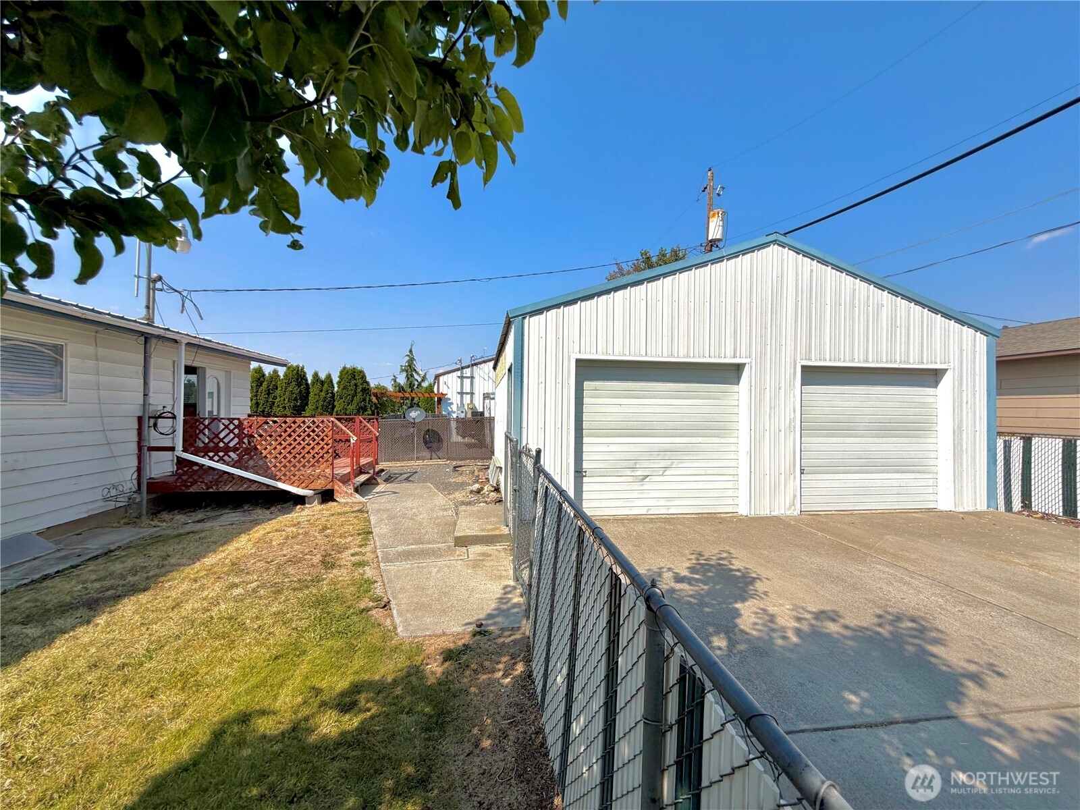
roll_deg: -0.4
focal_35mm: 14
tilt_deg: +0.4
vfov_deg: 85.7
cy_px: 405
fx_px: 437
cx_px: 540
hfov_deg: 102.1
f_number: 2.2
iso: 20
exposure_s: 1/1698
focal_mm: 2.22
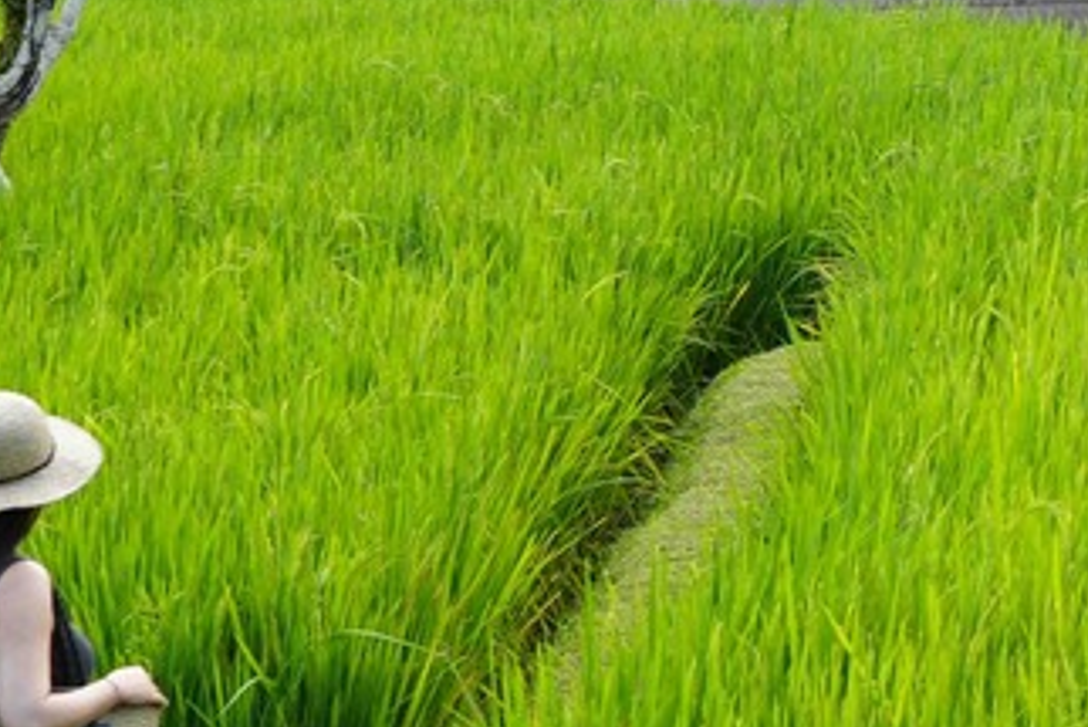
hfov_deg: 13.1
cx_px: 1575
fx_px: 4505
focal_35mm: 149
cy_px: -384
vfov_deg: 9.0
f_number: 4.5
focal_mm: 30
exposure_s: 1/60
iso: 100
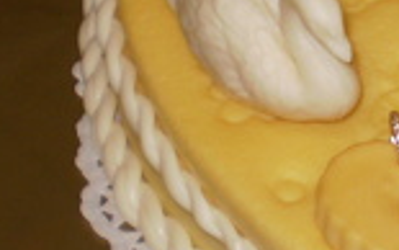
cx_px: 553
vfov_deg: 6.7
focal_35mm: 197
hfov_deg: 10.4
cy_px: 116
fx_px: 2143
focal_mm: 7.4
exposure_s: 1/40
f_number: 3.5
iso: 100
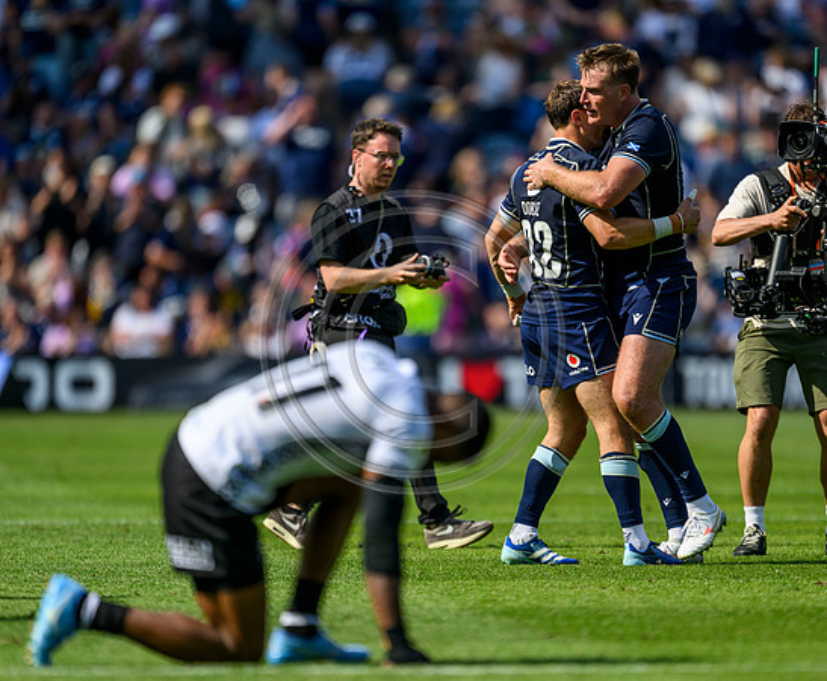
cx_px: 511
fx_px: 15881
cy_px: 340
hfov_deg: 3.0
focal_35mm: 642
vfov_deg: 2.5
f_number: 4
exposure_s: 1/2000
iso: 250
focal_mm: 560
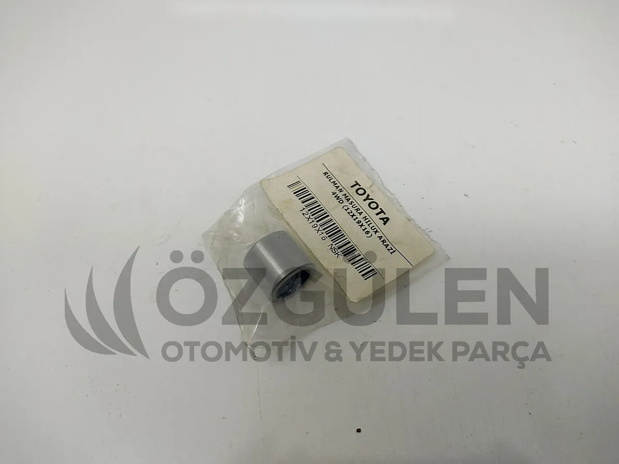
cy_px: 232
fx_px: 465
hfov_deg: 67.3
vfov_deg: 53.1
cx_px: 310
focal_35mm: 26
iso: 148
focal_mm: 4.74
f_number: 1.79
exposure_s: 1/120
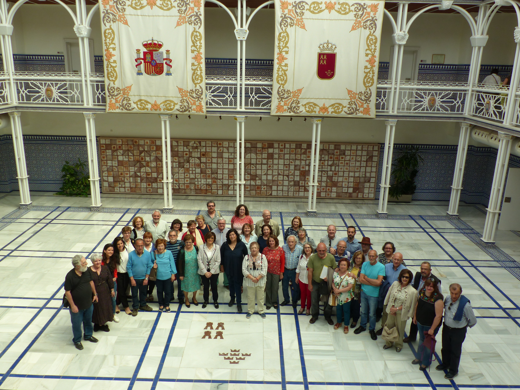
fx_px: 436
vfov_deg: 48.2
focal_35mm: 29
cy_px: 195
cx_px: 260
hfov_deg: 61.7
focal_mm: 5.2
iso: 100
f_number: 4
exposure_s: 1/250
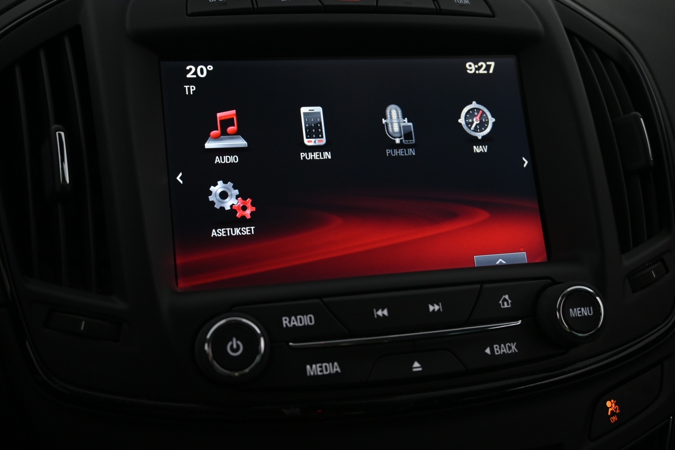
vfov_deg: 31.9
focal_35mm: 42
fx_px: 787
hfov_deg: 46.4
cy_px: 225
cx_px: 338
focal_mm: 28
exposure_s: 1/50
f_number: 4.5
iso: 1250
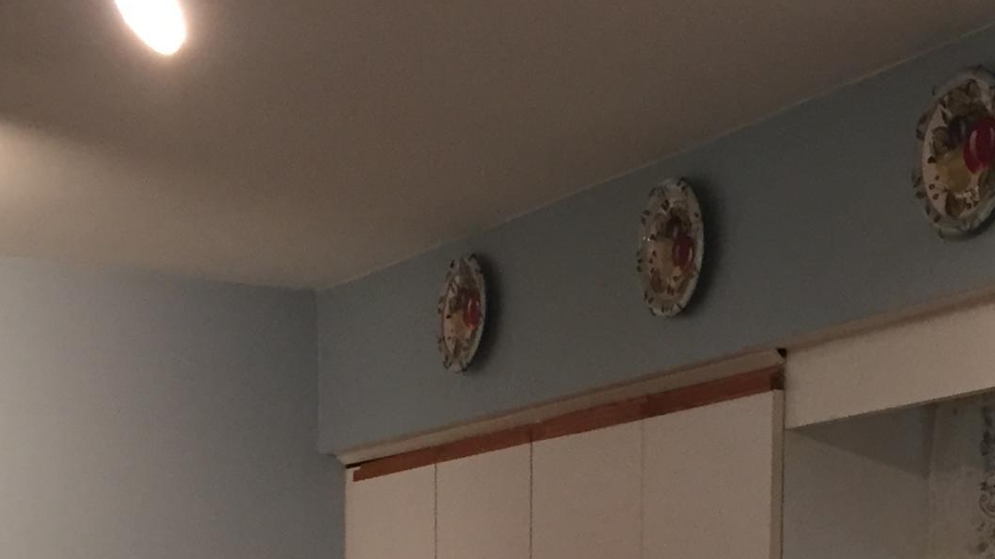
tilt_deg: -4.6
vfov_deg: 12.4
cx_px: 660
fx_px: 2374
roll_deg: -0.8
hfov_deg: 23.6
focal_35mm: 90
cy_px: 974
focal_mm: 4.15
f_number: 2.2
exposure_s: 1/30
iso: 125
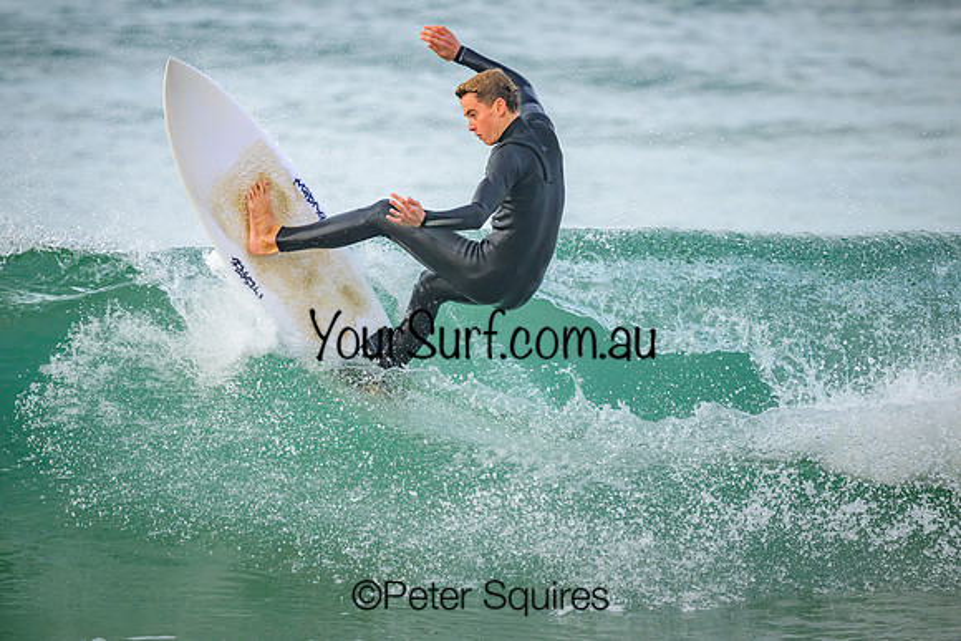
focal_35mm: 800
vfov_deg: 1.7
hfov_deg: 2.6
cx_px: 480
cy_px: 320
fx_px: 21360
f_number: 6.3
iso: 1600
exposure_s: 1/2000
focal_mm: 800
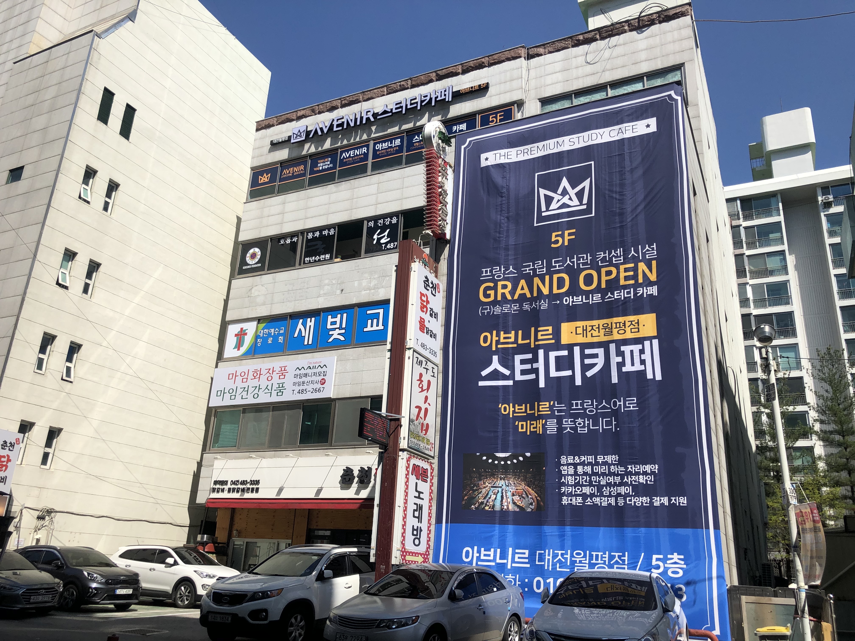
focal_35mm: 28
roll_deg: -3.3
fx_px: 692
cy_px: 320
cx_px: 428
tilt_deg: +18.5
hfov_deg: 63.4
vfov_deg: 49.7
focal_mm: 4
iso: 25
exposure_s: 1/3003
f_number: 1.8
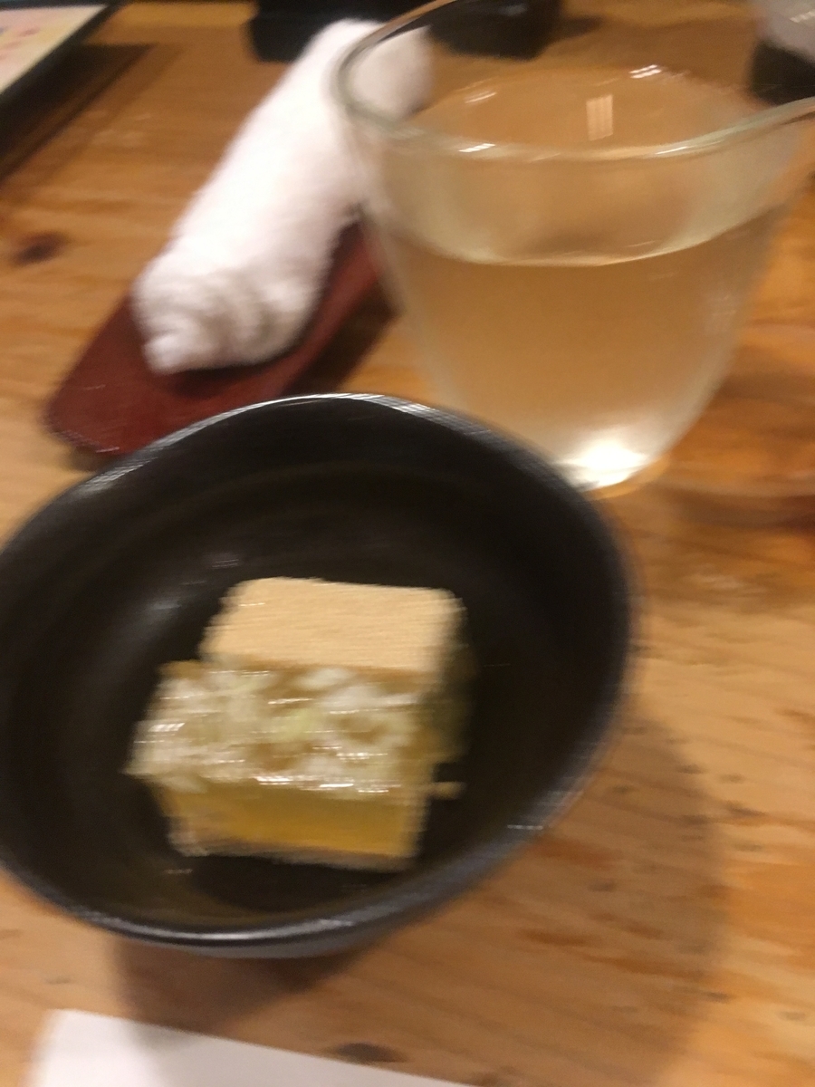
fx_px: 910
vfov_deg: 61.7
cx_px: 408
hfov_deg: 48.2
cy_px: 544
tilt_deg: -50.1
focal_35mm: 29
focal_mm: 4.15
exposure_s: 1/20
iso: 200
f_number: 2.2
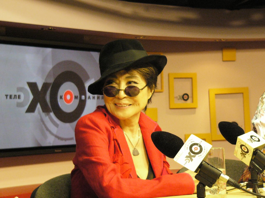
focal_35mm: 105
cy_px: 99
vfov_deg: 14.1
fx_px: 804
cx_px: 132
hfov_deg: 18.7
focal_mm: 17.5
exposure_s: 1/40
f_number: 2.8
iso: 400
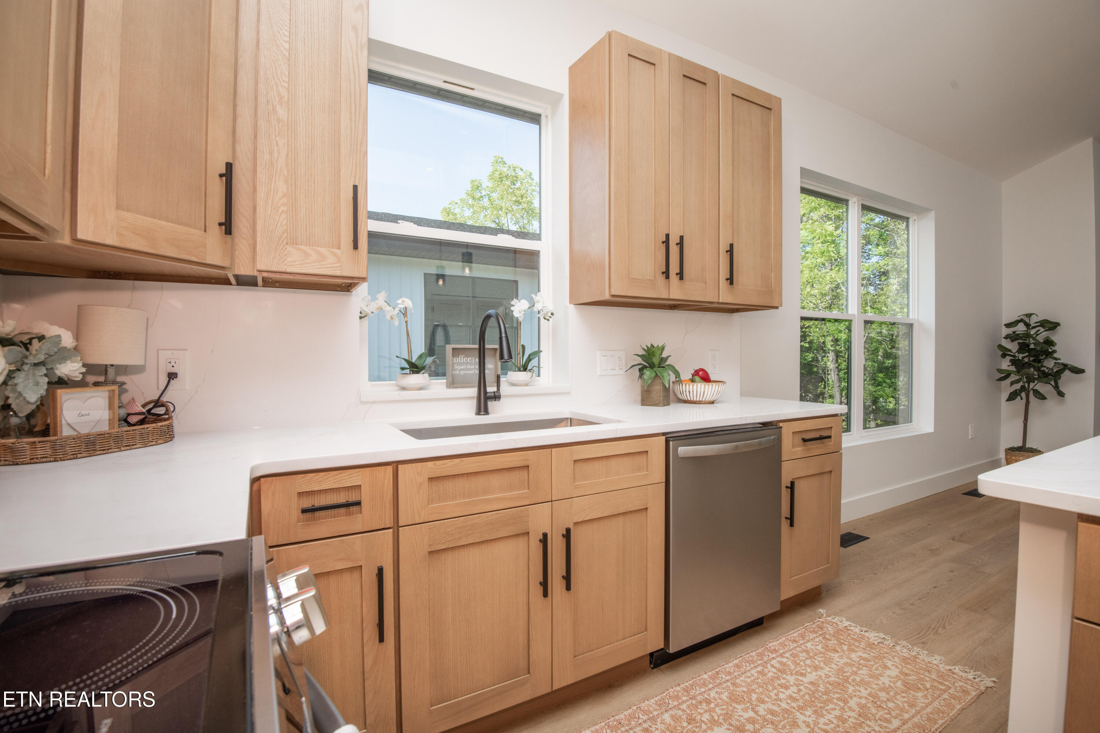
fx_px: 489
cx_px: 550
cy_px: 366
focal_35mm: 16
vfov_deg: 73.7
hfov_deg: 96.7
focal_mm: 16
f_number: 9
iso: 400
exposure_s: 1/250
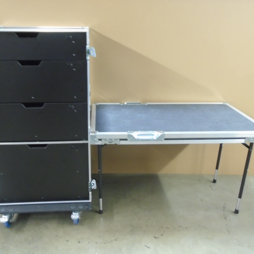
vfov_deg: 51.1
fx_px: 266
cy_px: 129
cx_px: 113
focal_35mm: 32
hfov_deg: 51.0
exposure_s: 1/4
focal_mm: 4.6
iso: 400
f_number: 3.2
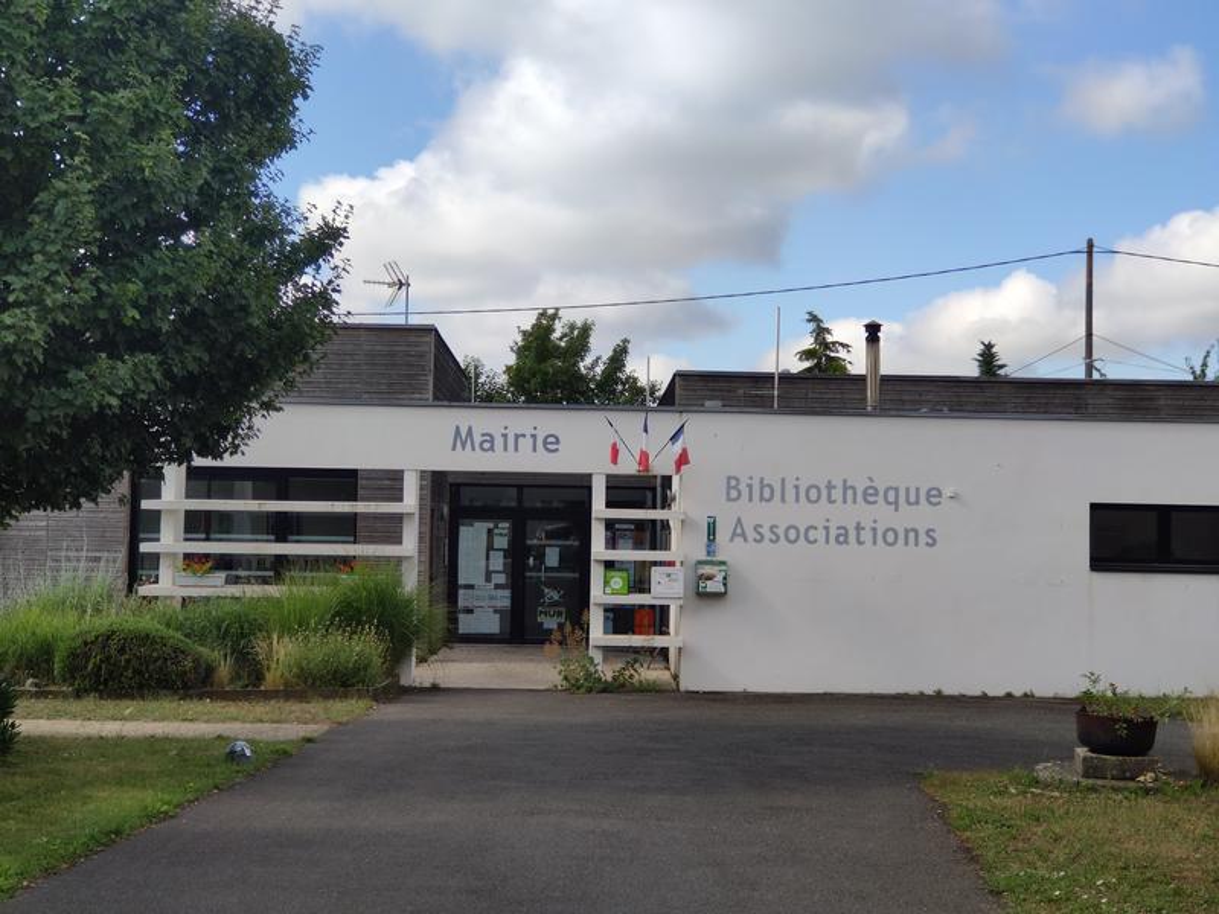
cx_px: 610
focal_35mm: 52
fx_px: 1831
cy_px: 457
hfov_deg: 36.8
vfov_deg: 28.0
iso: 100
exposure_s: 1/803
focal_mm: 5.55
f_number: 2.4
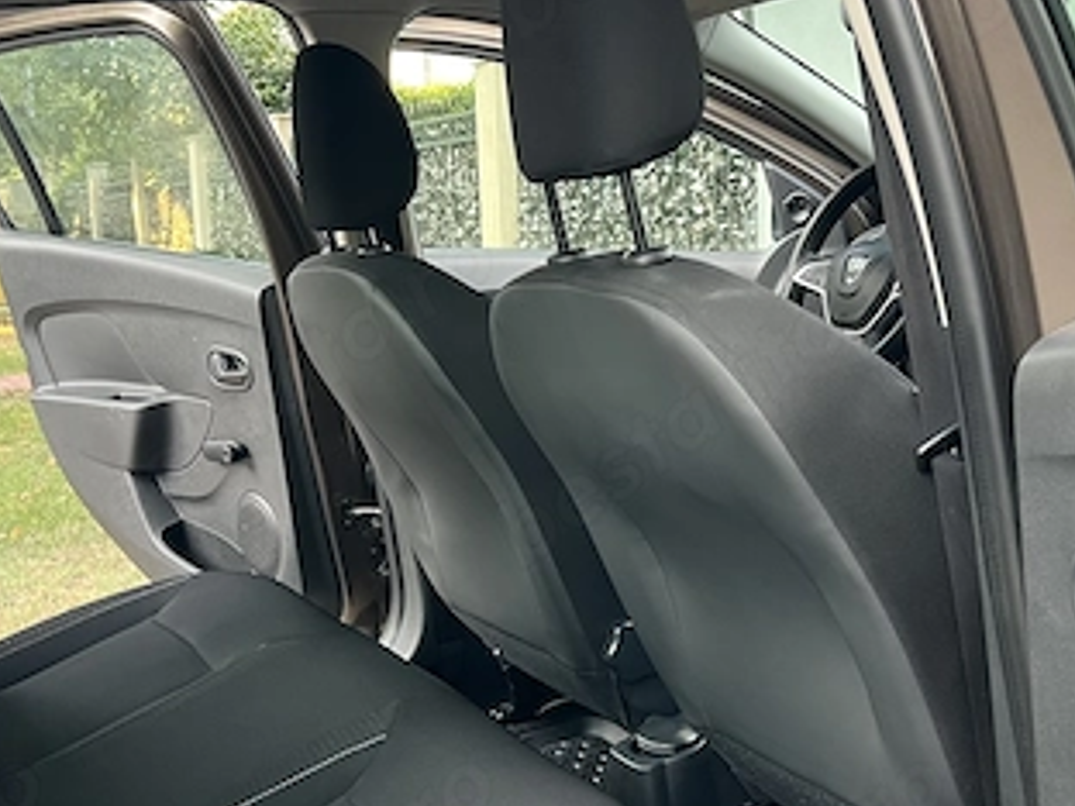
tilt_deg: -7.7
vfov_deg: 29.1
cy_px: 441
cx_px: 538
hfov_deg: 38.2
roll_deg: +1.8
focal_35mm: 50
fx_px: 1553
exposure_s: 1/90
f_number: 1.5
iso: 125
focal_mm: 5.7
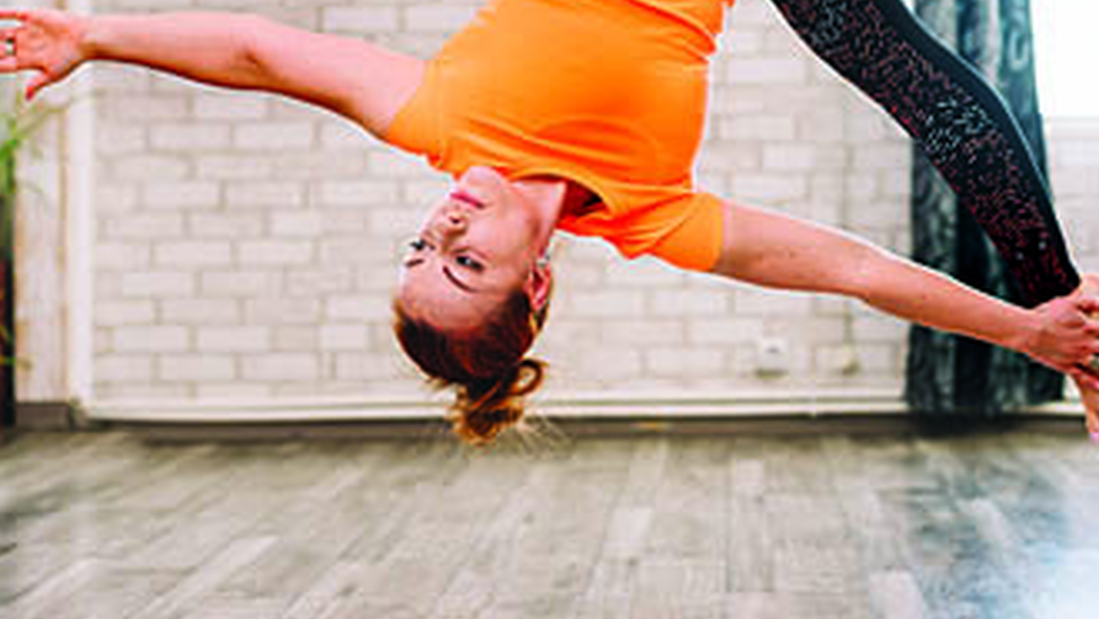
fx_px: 2916
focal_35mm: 100
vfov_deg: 12.1
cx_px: 666
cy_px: 120
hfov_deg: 21.3
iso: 400
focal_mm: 50
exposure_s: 1/160
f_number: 2.2
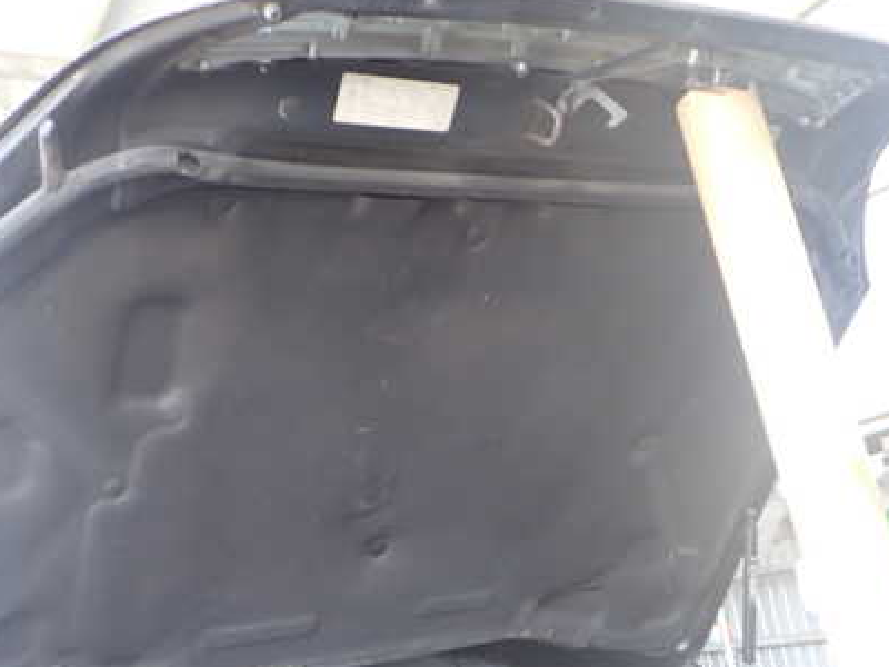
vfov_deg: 32.0
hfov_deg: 41.8
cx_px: 333
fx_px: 1156
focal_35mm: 45
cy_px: 436
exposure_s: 1/40
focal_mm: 5.4
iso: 200
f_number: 2.3
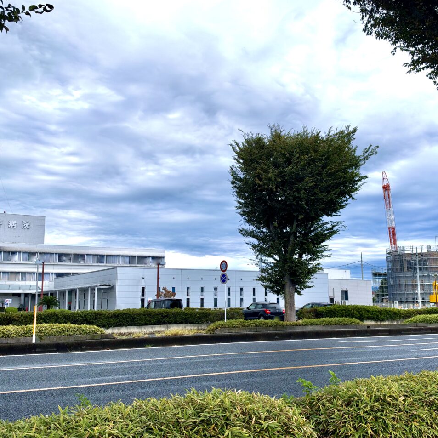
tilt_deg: +9.2
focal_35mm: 38
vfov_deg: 43.9
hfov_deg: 43.8
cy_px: 220
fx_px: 544
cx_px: 235
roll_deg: +0.3
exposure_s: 1/2865
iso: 64
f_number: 1.8
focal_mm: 6.93
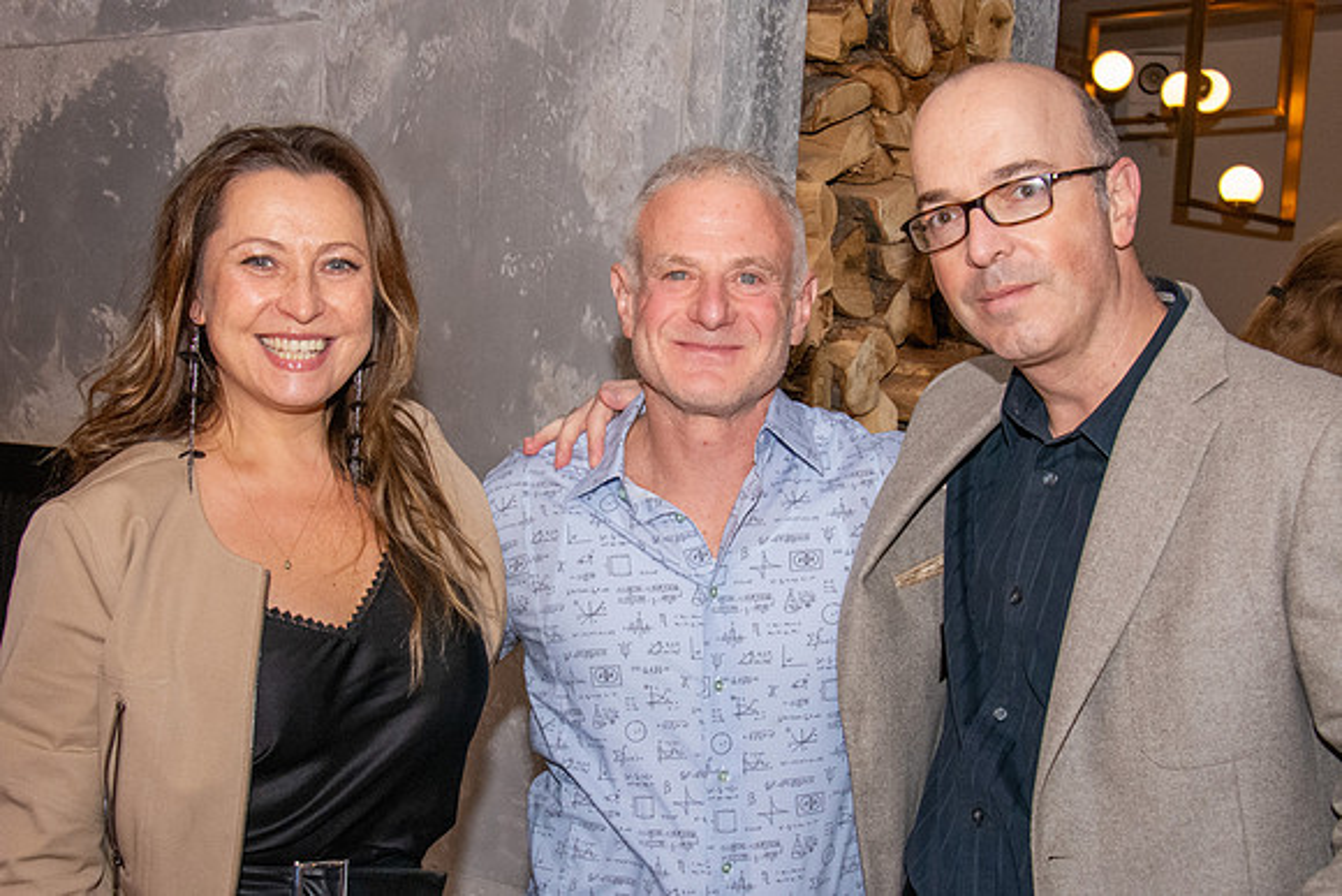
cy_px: 481
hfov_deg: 32.7
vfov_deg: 22.2
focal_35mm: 61
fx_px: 2283
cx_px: 621
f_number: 11
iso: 5000
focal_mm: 38
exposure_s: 1/100
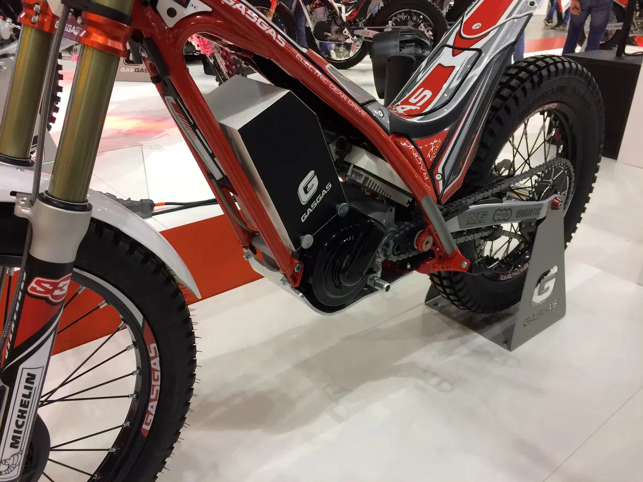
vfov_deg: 48.2
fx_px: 539
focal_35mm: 29
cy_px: 241
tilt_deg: -26.7
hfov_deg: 61.7
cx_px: 322
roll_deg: -0.8
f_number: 2.2
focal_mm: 4.15
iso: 50
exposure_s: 1/33
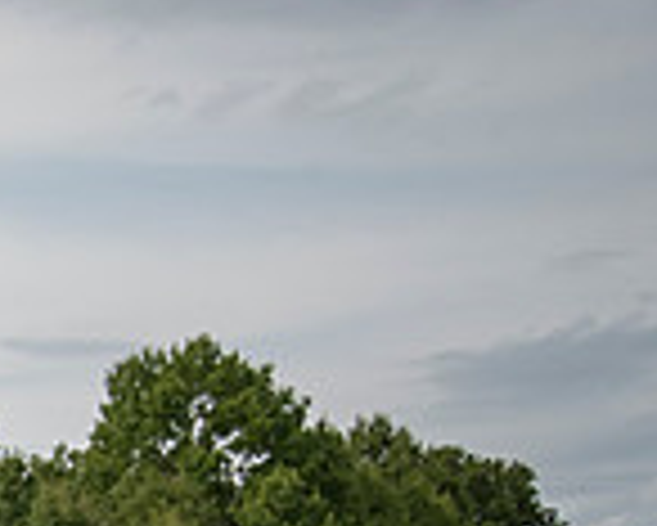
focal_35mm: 149
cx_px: -404
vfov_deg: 10.0
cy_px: 832
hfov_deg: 12.2
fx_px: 2899
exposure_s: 1/640
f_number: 9
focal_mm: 38
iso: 400
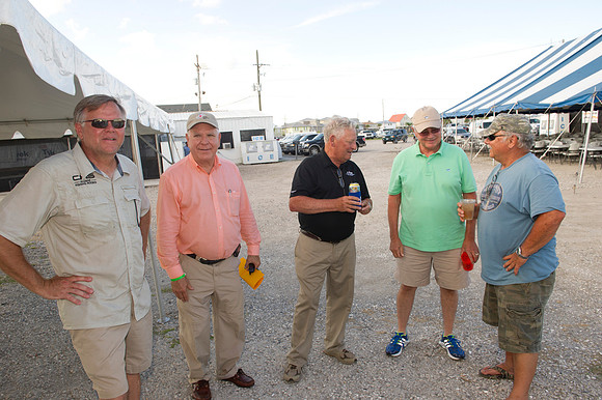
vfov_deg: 53.1
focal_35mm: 24
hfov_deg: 73.8
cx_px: 301
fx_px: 401
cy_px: 200
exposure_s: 1/160
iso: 400
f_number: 9
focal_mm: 24
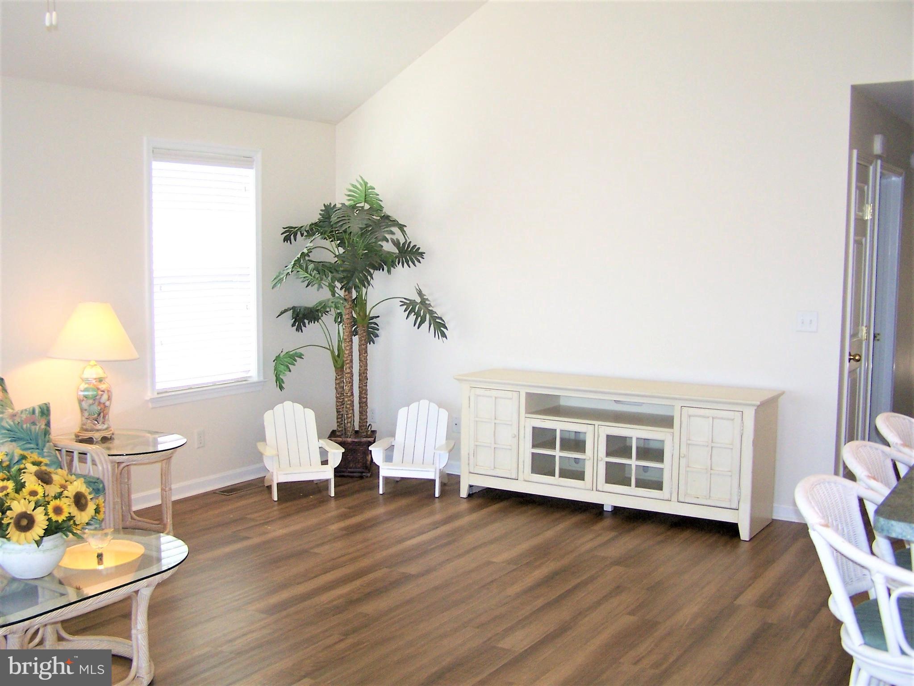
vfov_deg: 37.7
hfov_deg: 49.0
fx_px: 1004
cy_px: 343
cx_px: 457
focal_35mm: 38
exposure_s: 1/90
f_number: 2.8
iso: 140
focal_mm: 6.3
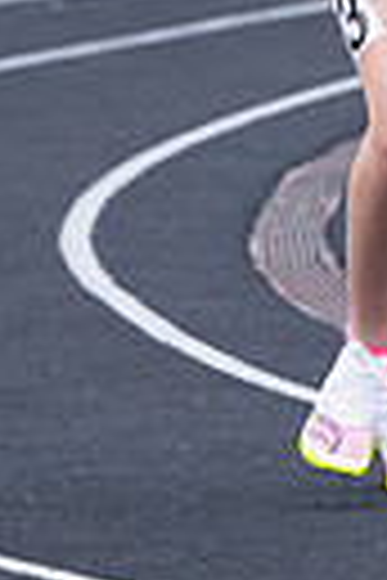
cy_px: -121
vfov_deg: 2.1
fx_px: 15559
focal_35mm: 965
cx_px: 376
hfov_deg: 1.4
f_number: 5
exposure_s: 1/1600
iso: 2000
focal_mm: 185
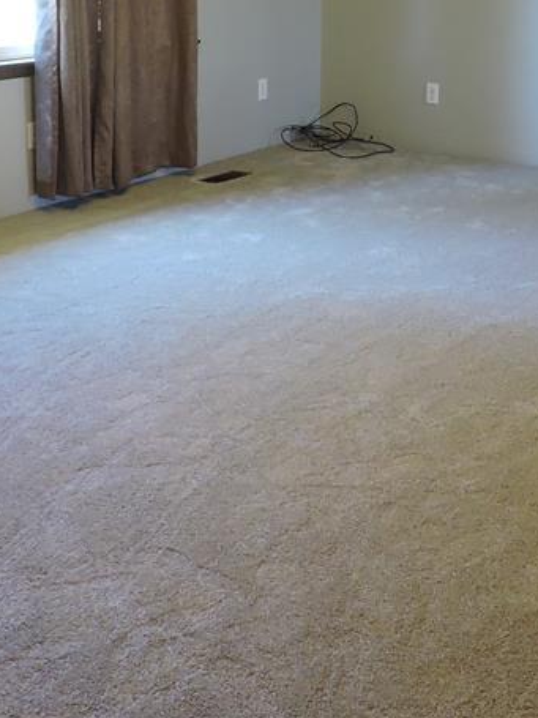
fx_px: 1120
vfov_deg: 34.2
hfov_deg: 26.6
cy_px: 114
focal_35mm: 54
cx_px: 421
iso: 500
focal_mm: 4.3
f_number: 3
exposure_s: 1/50
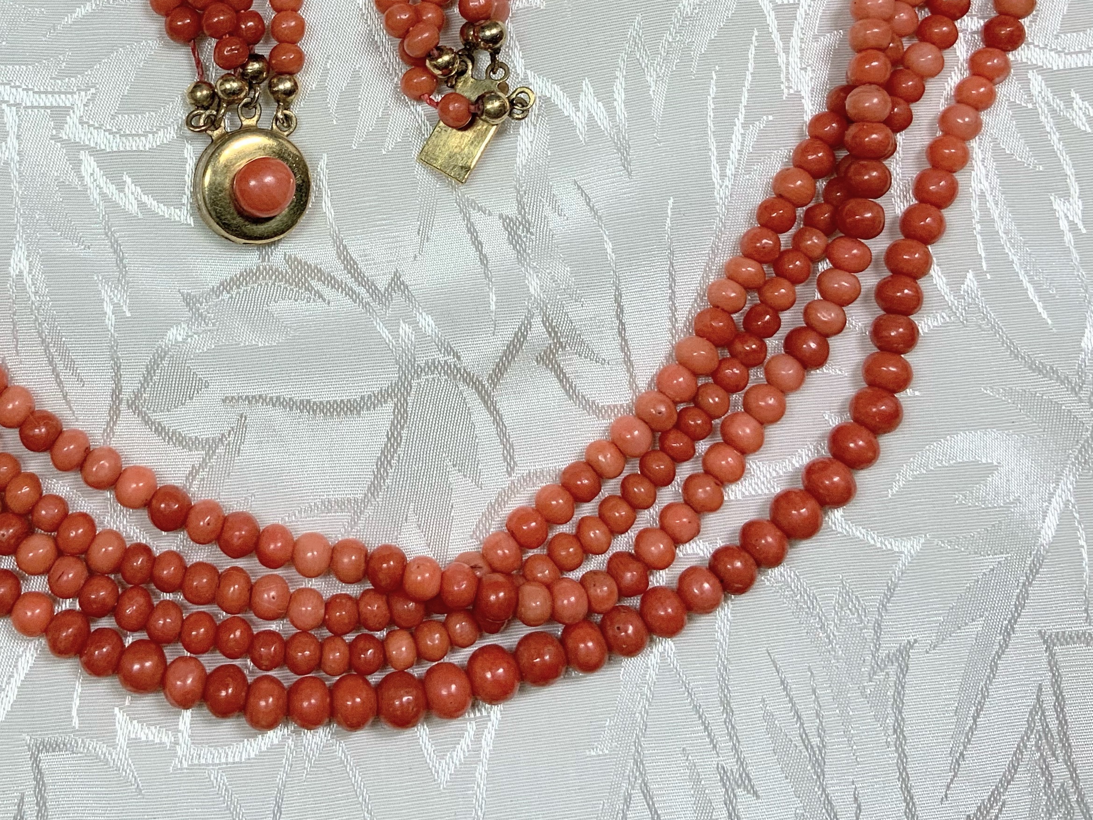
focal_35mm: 50
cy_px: 142
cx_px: 321
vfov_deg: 28.4
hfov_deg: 37.6
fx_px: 1579
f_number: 1.8
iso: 25
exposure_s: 1/120
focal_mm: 3
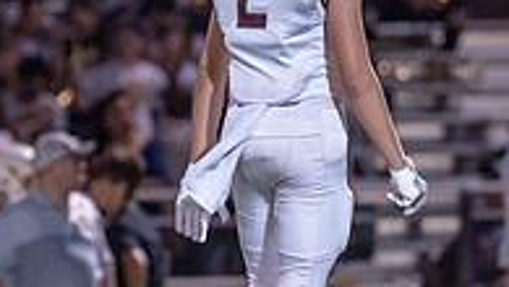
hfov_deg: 2.4
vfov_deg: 1.4
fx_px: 12074
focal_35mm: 894
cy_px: 121
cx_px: 155
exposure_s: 1/1000
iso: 2000
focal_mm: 200
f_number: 2.8
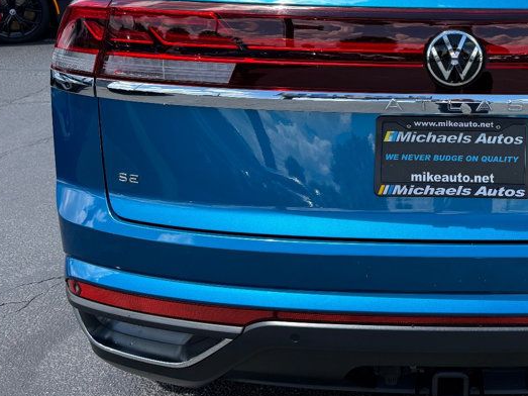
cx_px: 453
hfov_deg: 38.3
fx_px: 717
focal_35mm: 47
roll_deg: -0.5
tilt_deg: -13.5
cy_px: 87
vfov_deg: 30.2
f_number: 1.78
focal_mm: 6.76
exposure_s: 1/3021
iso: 100
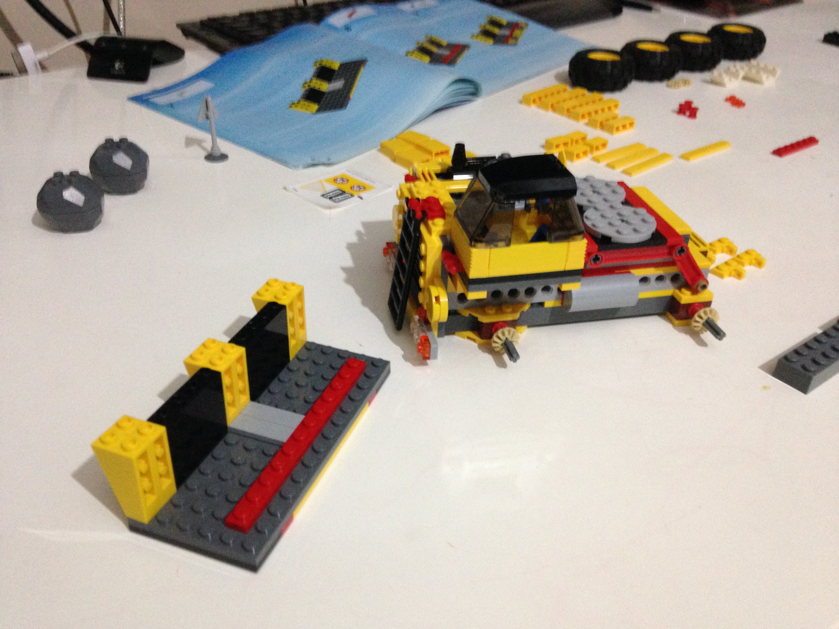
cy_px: 314
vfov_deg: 42.9
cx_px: 420
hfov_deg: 55.4
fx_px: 800
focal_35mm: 33
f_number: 2.4
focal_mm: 4.12
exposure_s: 1/17
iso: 400
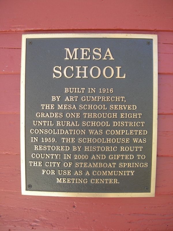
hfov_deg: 37.7
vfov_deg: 49.0
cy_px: 116
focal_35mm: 38
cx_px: 86
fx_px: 253
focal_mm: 7.8
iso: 50
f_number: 2.8
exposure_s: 1/79.8
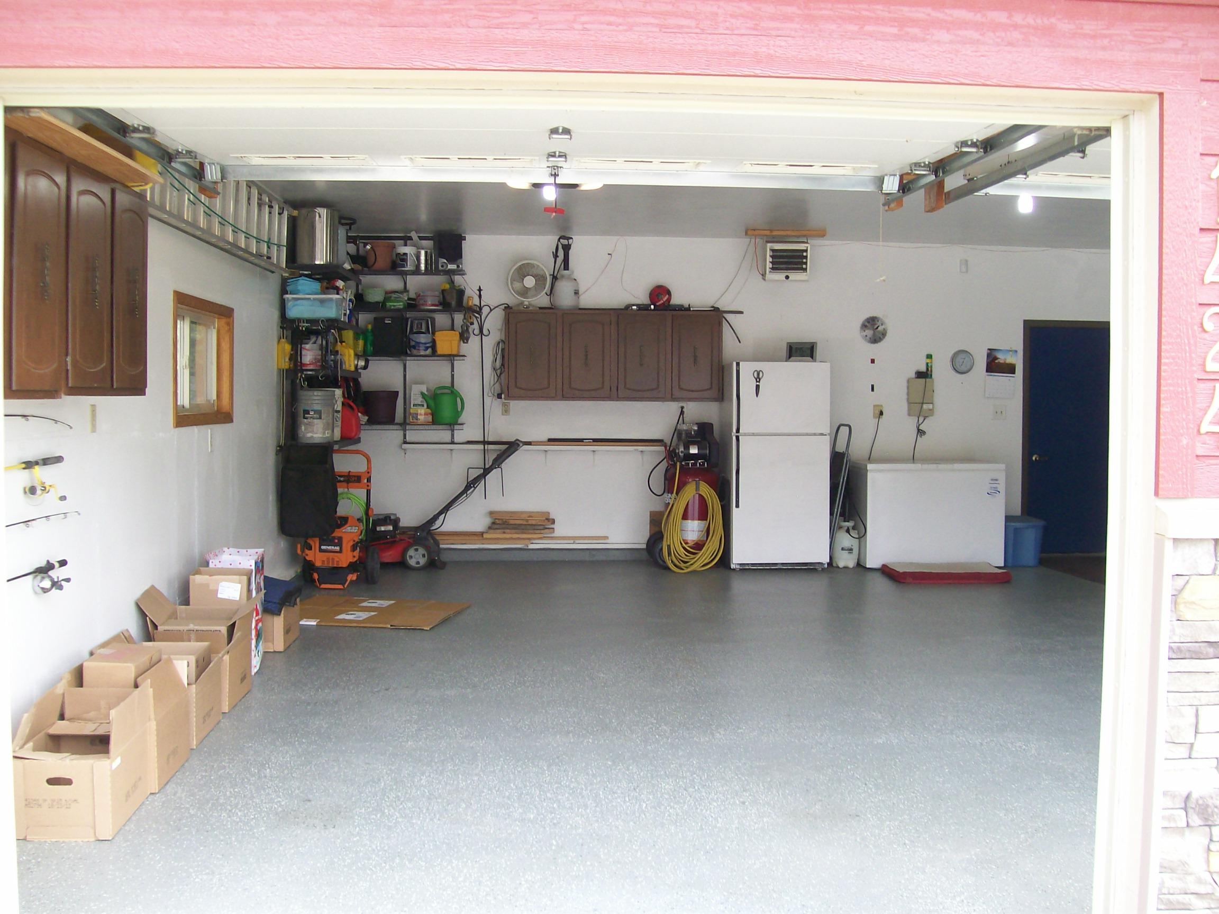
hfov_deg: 51.4
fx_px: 1268
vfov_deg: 39.7
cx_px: 610
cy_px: 457
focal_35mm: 36
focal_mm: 6
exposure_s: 1/77.8
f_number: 2.7
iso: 80
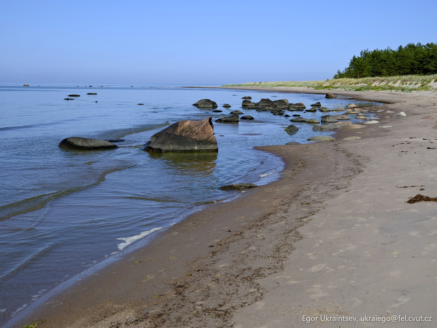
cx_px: 218
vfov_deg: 26.6
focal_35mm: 55
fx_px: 694
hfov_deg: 34.9
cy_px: 164
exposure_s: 1/550
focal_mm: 70
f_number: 5.6
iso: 100
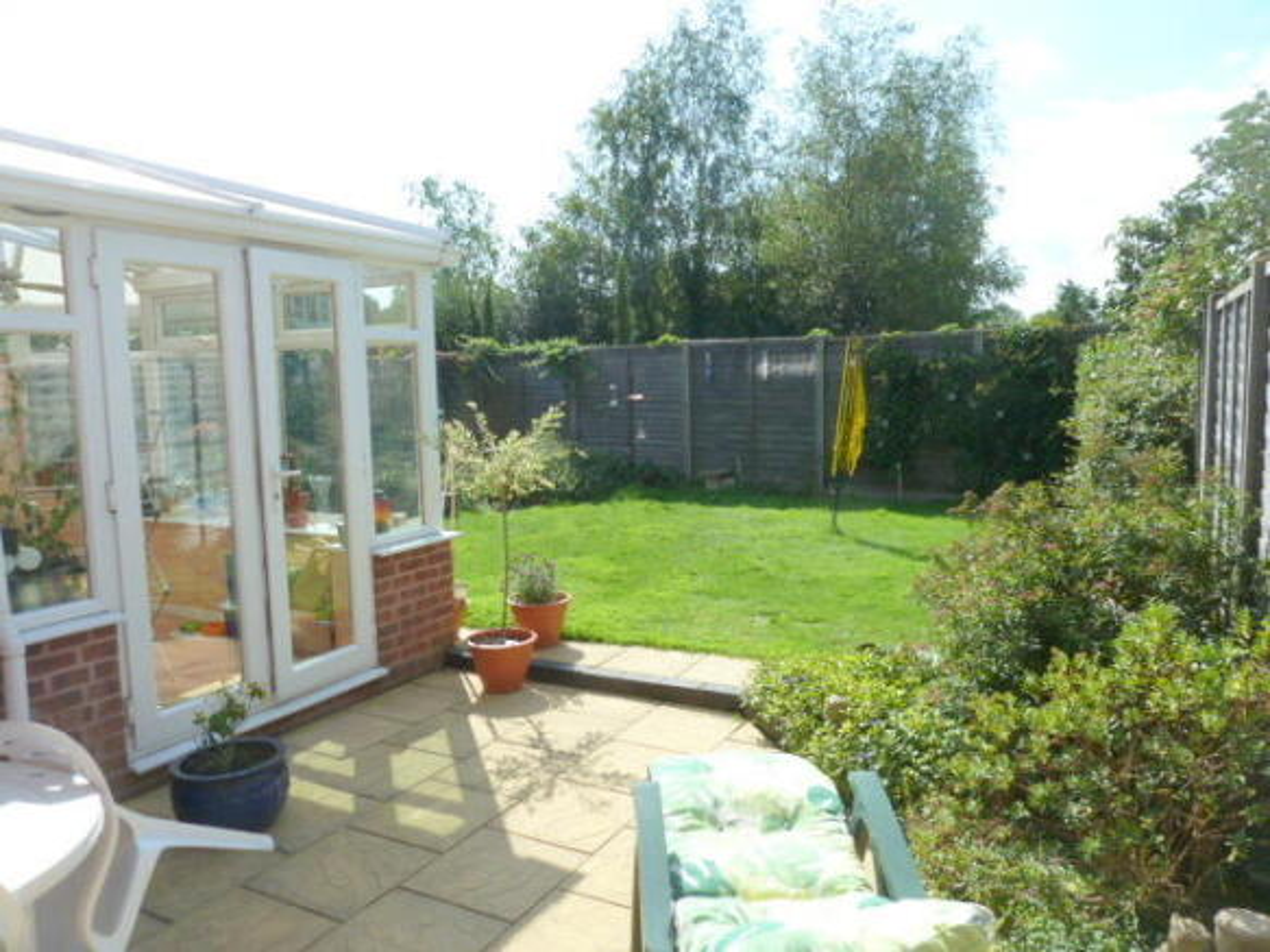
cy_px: 476
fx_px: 917
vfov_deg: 54.9
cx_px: 635
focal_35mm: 25
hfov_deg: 69.4
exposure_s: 1/500
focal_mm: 4.1
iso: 80
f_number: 4
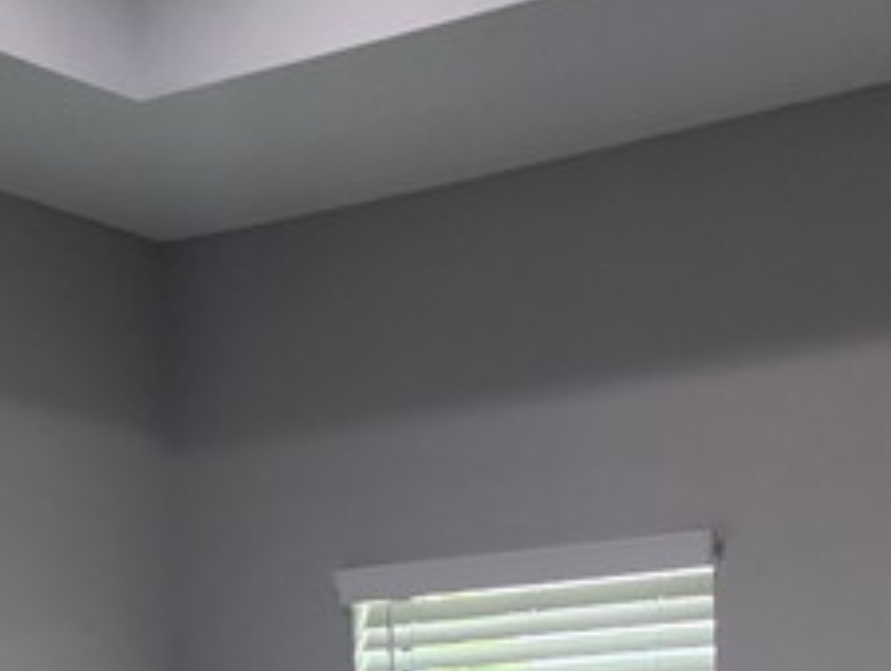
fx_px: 2680
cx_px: 788
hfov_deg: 18.6
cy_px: 1405
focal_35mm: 104
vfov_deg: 12.3
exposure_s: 1/120
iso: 125
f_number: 1.8
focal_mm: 6.4
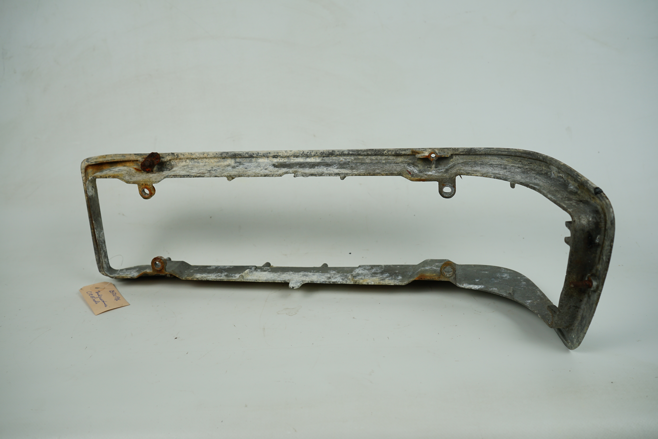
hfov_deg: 54.4
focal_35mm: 35
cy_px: 220
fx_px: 640
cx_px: 329
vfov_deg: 37.9
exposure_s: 1/200
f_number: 7.1
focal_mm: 35
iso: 200
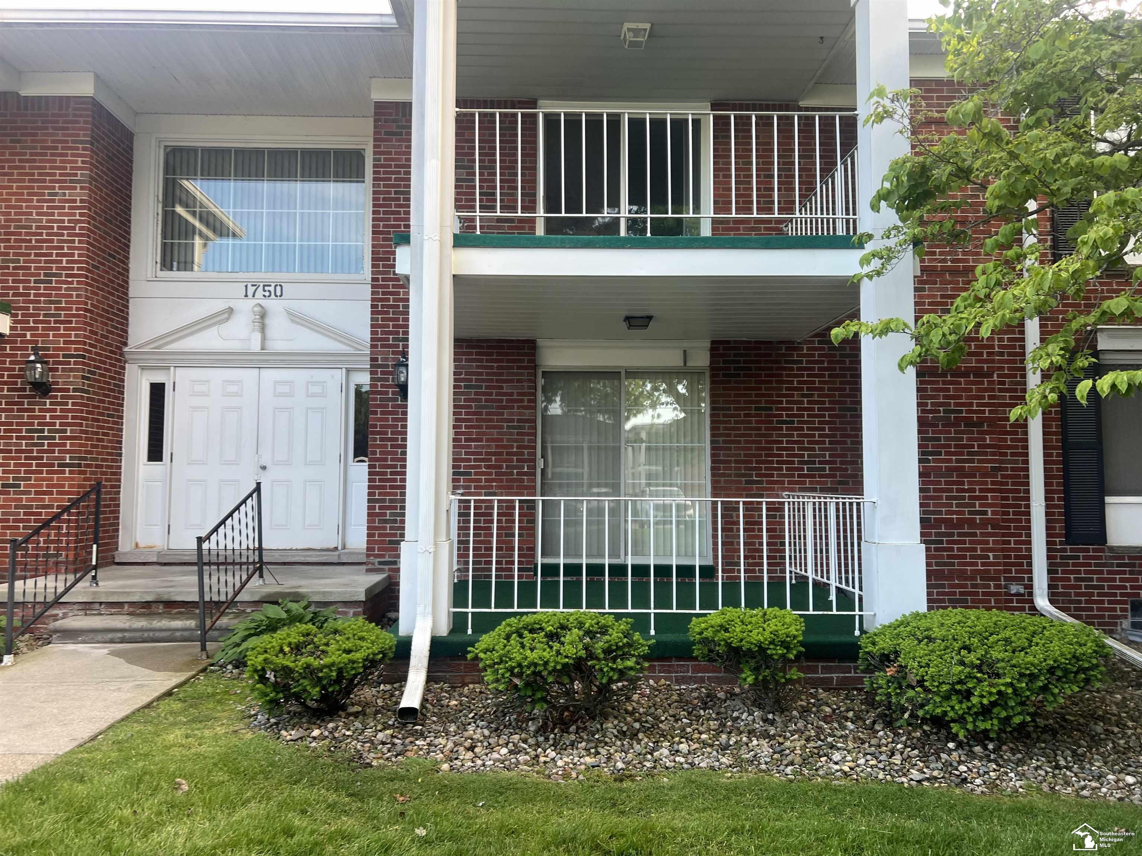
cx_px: 571
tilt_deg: +1.9
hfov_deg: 67.3
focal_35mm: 26
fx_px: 858
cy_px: 428
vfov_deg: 53.1
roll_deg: -0.6
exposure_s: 1/159
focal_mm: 5.7
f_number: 1.5
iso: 40
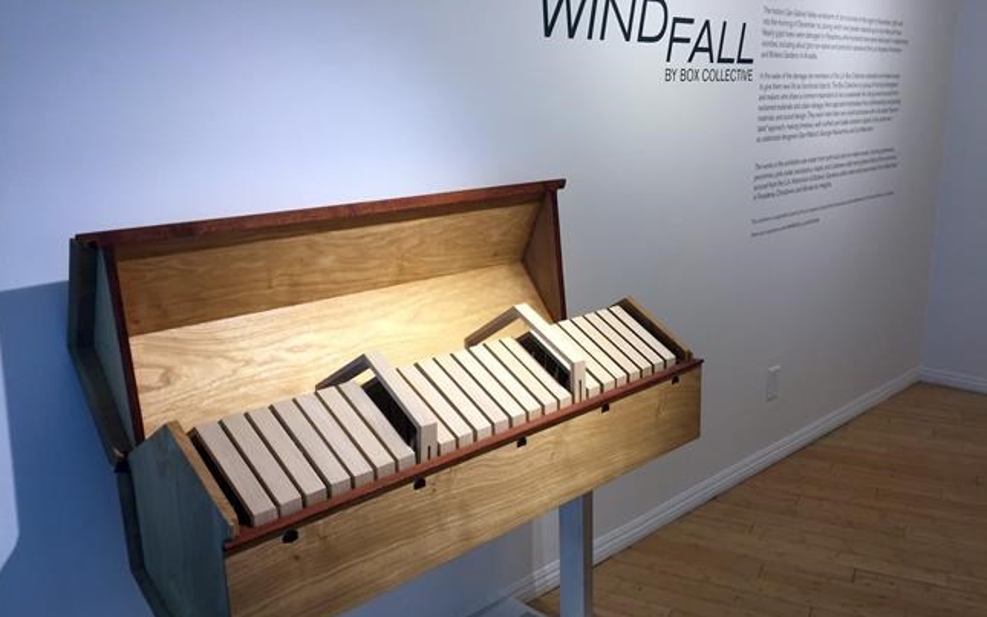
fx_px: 834
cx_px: 494
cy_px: 335
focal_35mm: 31
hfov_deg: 61.2
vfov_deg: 40.6
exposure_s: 1/60
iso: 40
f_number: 2.2
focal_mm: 4.15
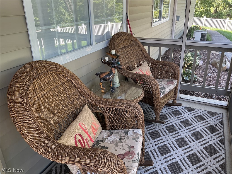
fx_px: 194
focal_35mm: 29
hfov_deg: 61.7
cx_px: 116
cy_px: 87
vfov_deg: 48.2
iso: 50
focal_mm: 3
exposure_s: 1/120
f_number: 1.8
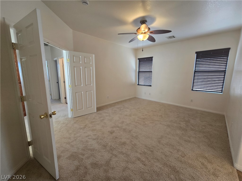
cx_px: 121
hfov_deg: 106.2
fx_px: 91
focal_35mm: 13
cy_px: 90
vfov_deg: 89.9
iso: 125
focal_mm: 2.2
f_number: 2.2
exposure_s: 1/60
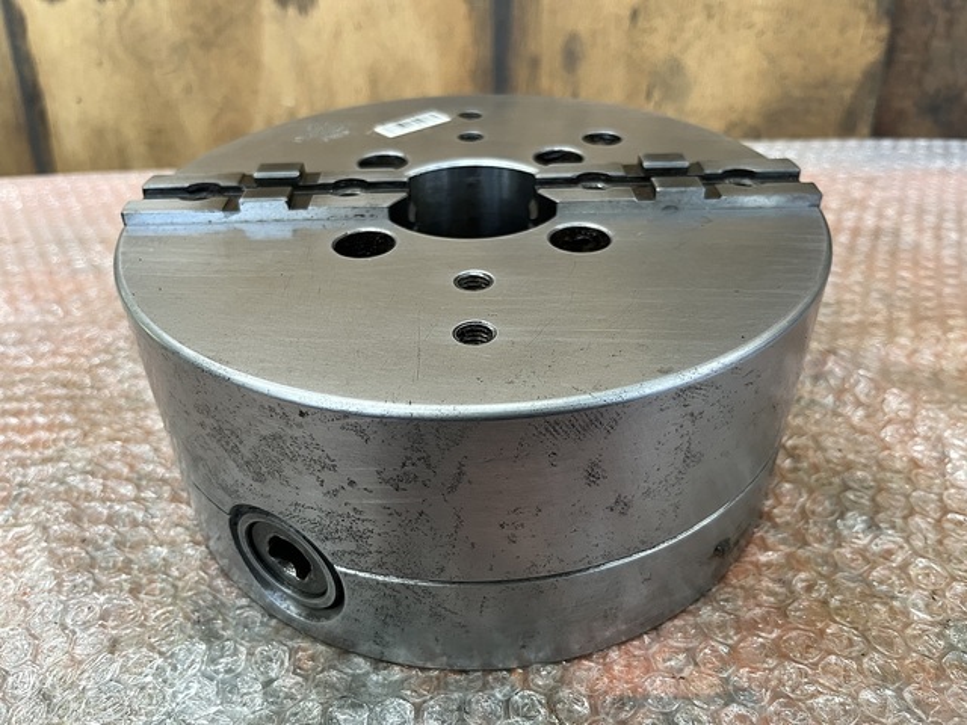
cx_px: 484
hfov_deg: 67.3
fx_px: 726
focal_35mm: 26
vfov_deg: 53.1
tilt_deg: -36.8
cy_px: 362
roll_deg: +2.0
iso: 125
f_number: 1.6
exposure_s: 1/77
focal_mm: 5.1
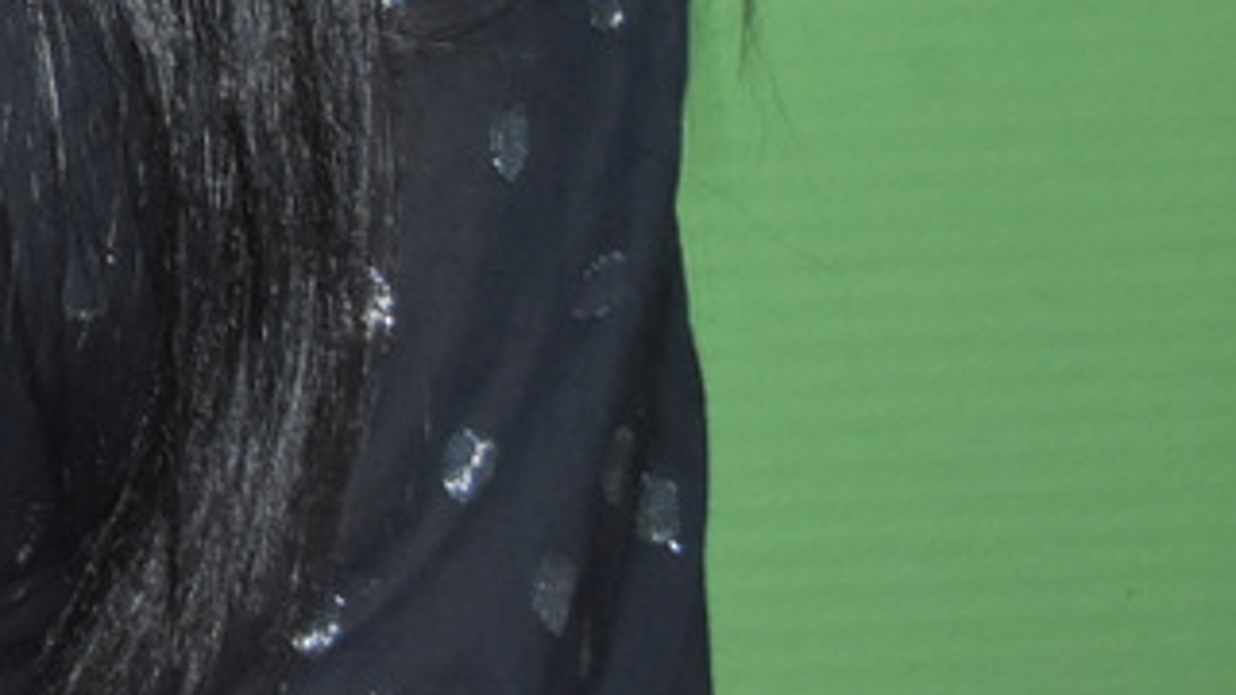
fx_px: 5188
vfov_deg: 7.1
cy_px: -1073
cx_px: -1309
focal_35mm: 158
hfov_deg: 12.0
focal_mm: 23
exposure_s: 1/80
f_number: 5.6
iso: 1600
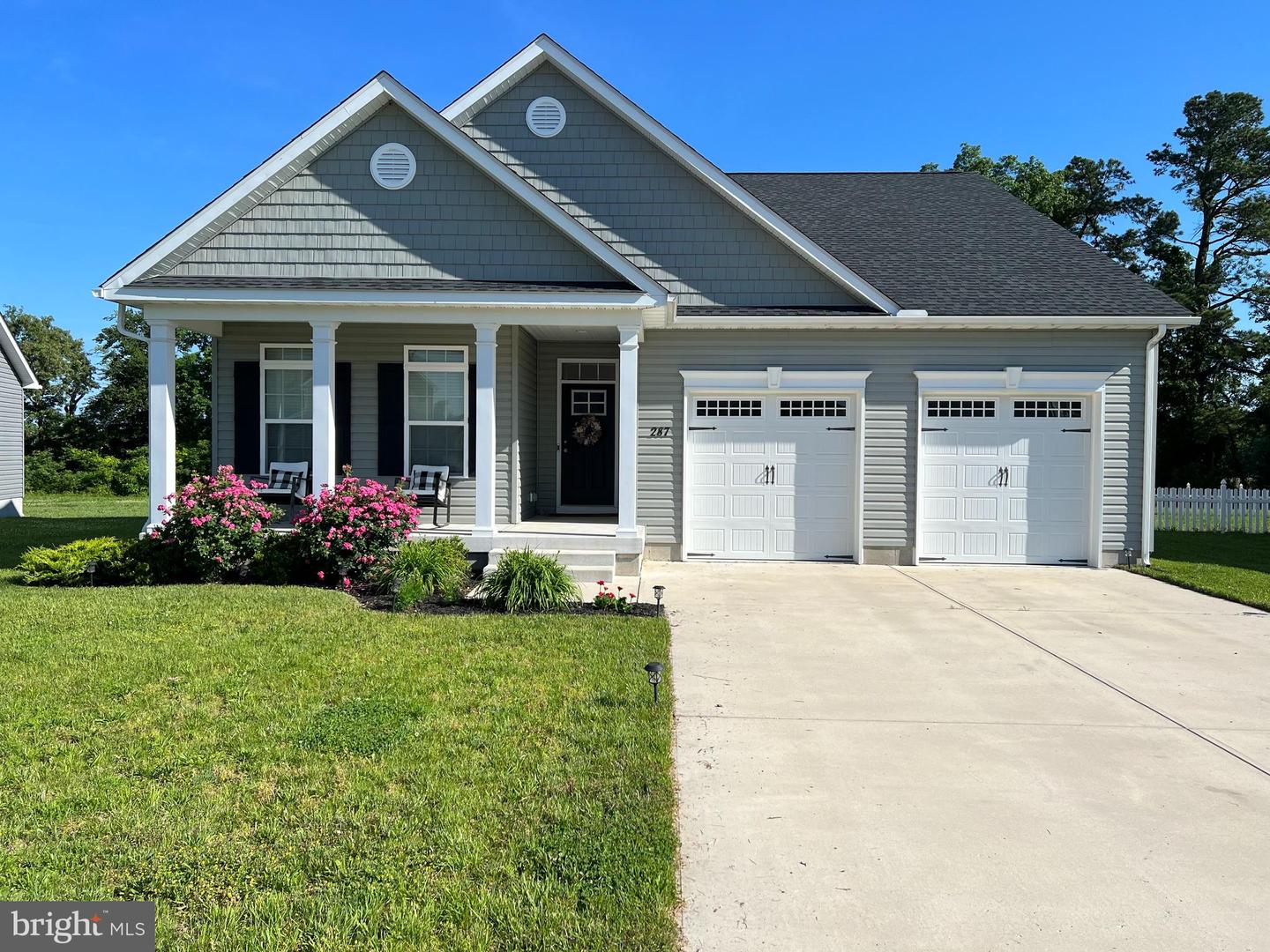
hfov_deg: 67.3
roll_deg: -0.4
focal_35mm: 26
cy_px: 476
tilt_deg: -1.9
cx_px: 635
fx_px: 954
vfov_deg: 53.1
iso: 50
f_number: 1.5
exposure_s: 1/4831
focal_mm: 5.7
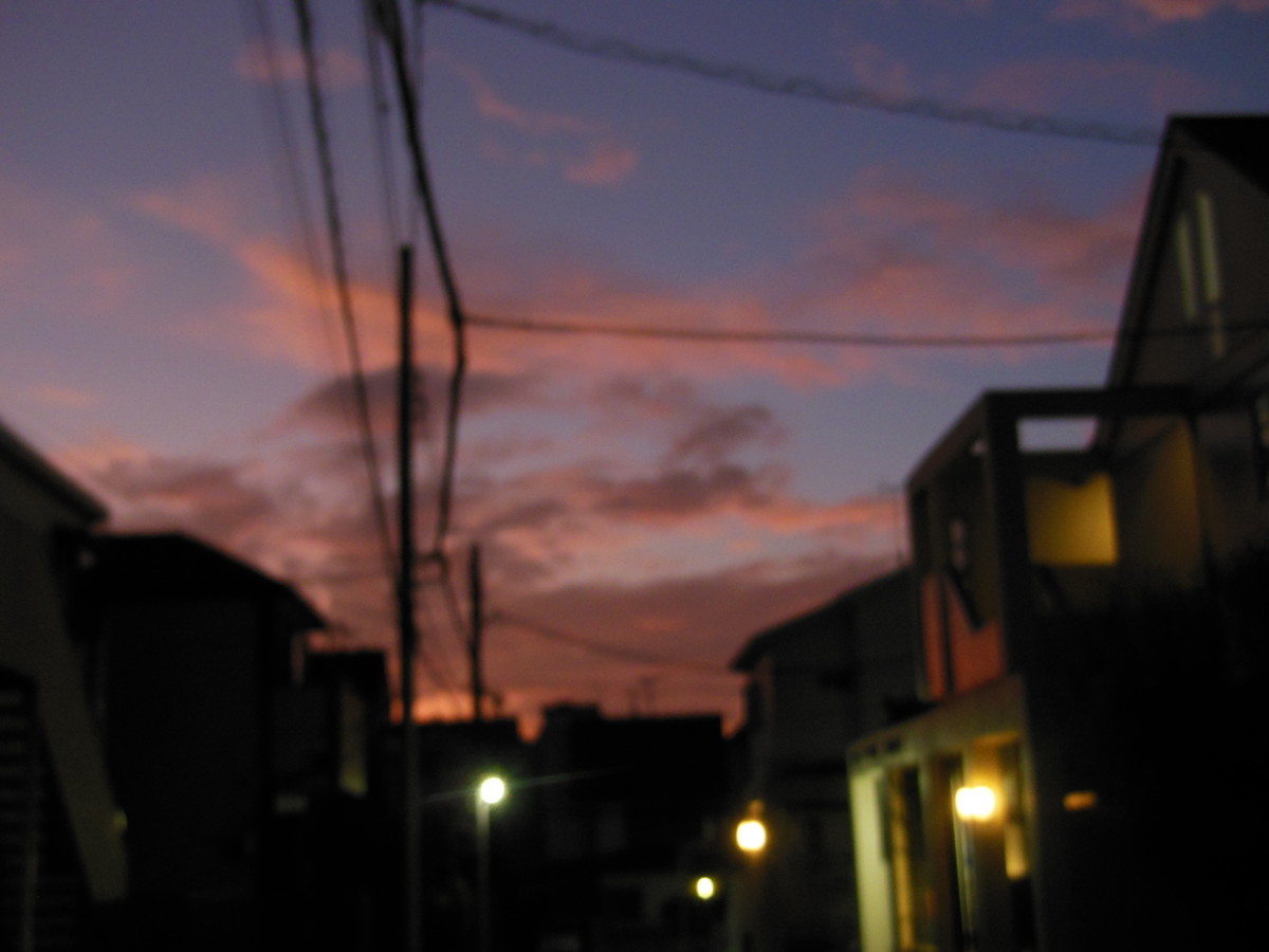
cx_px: 634
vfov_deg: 28.0
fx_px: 1906
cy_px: 476
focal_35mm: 52
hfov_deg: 36.8
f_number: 4.7
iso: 400
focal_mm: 9.3
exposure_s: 1/5
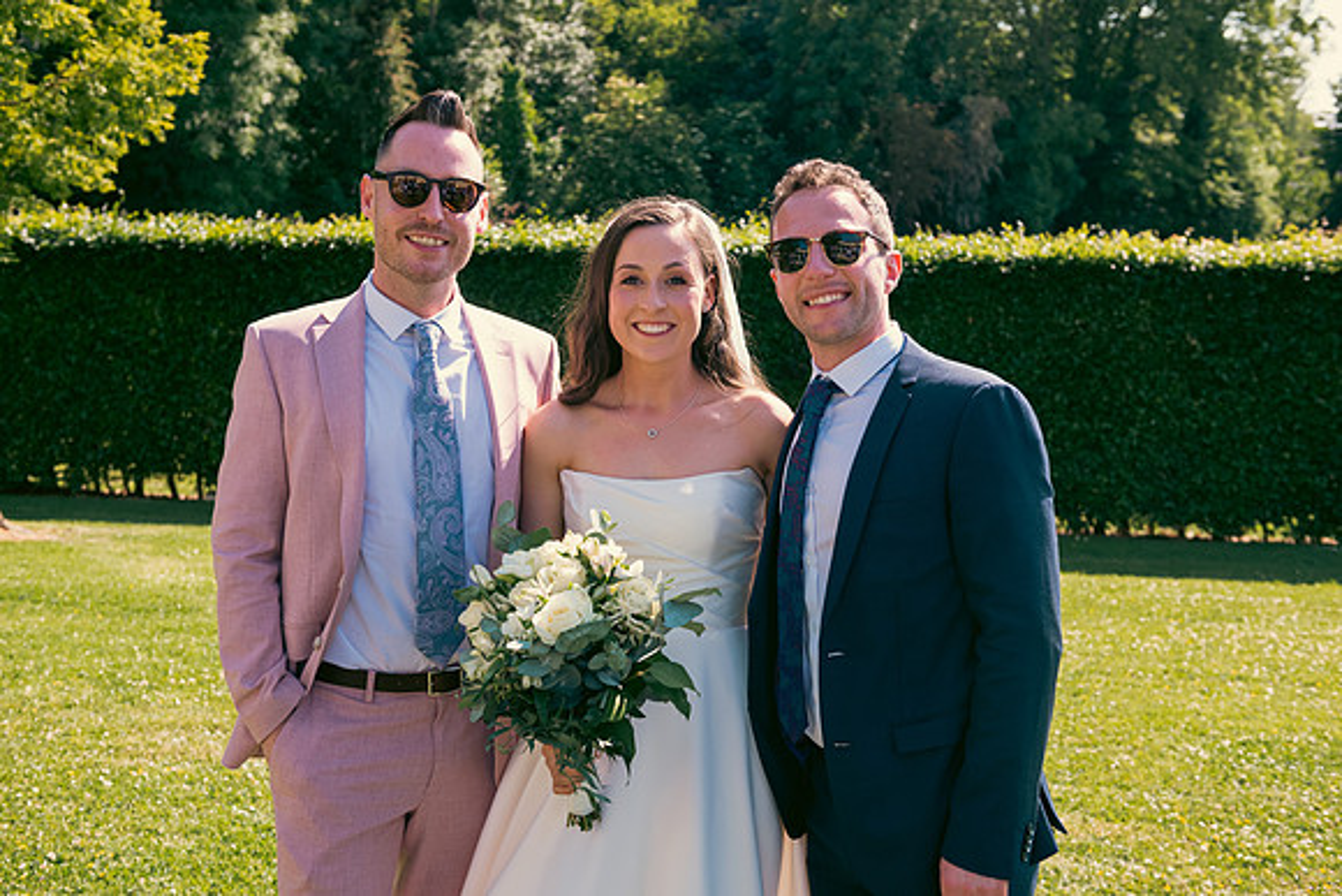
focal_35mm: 45
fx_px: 1678
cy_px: 448
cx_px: 671
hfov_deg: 43.6
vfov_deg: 29.9
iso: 200
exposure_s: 1/400
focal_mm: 45
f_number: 5.6
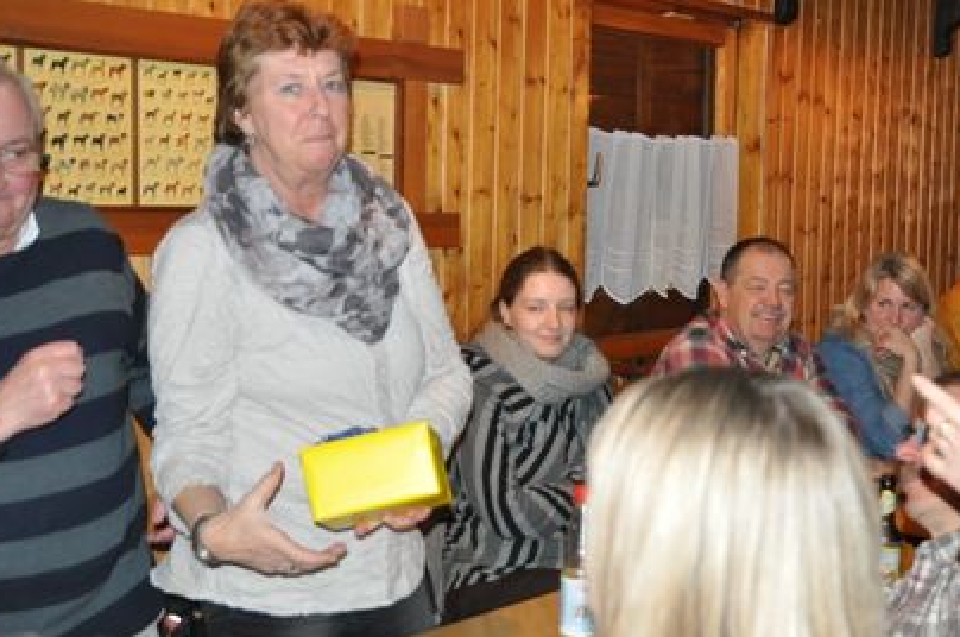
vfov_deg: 23.7
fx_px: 1518
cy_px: 277
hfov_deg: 34.7
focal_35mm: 57
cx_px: 651
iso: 800
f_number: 3.8
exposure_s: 1/60
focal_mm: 24
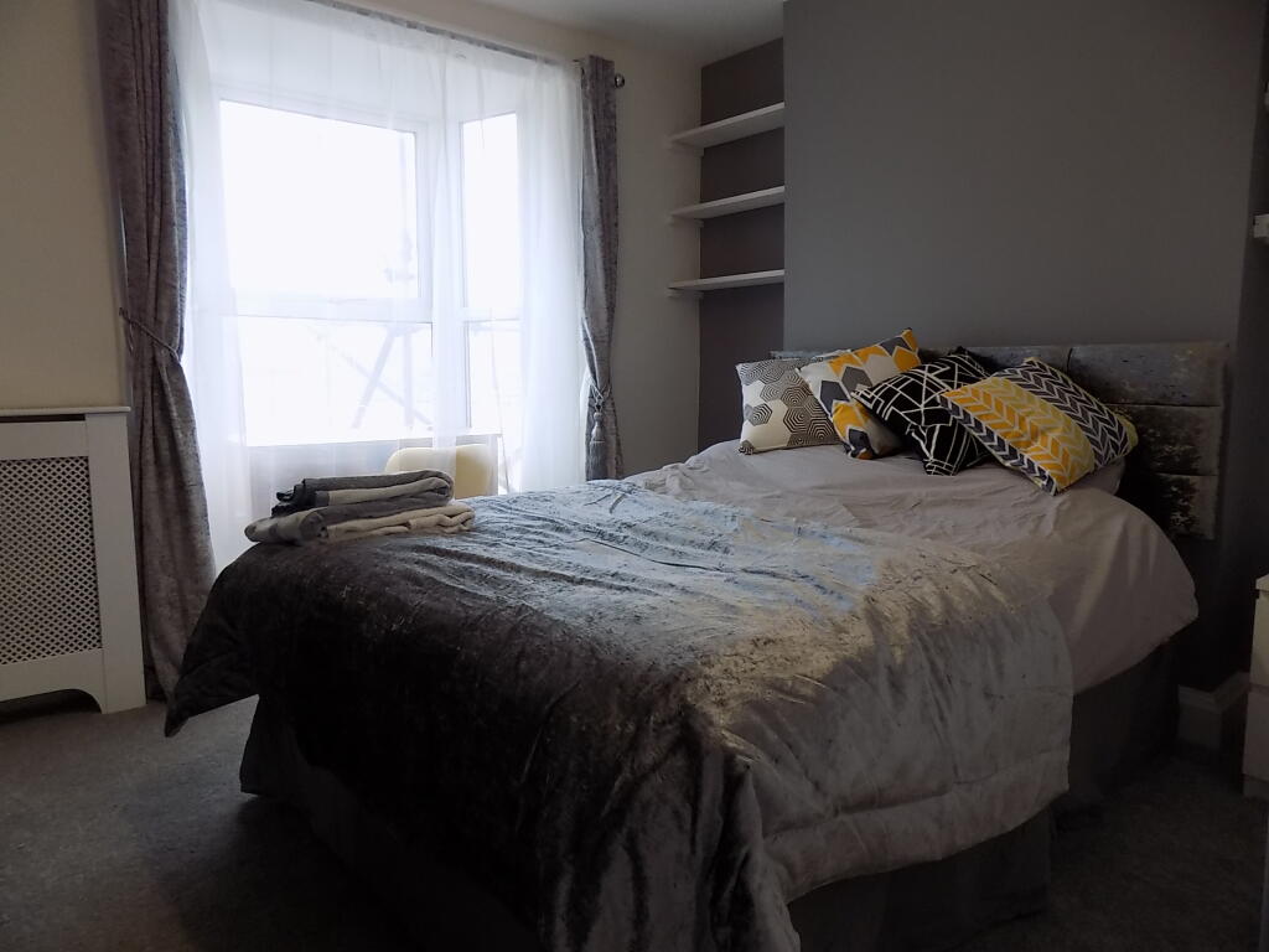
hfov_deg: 73.9
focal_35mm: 23
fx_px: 843
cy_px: 476
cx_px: 634
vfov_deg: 58.9
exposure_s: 1/30
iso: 180
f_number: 3.1
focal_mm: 4
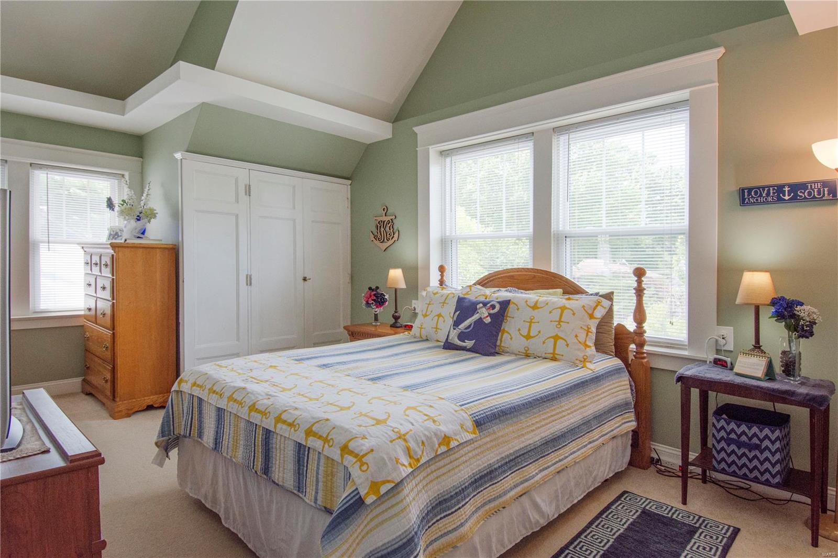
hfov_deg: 85.4
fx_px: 454
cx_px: 419
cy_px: 279
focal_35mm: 20
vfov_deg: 63.2
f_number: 7.1
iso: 800
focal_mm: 13
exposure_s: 1/200
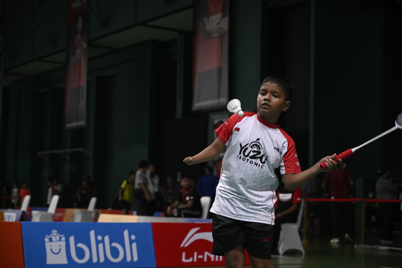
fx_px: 781
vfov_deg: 19.4
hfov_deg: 28.8
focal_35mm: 70
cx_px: 201
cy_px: 134
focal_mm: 70
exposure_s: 1/320
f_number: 4
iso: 2500
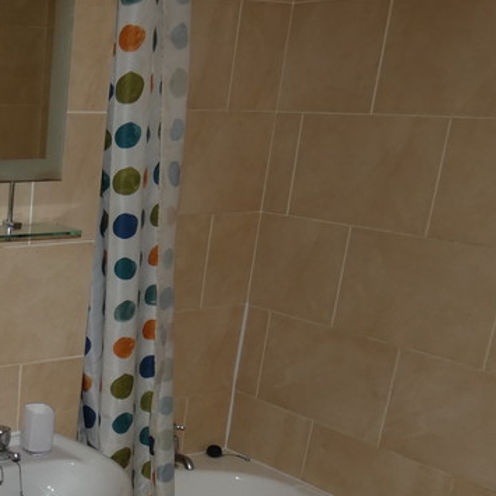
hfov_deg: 29.3
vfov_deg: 31.5
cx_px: -82
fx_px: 827
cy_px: 465
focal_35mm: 51
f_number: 2.8
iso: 80
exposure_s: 1/60
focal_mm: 3.6
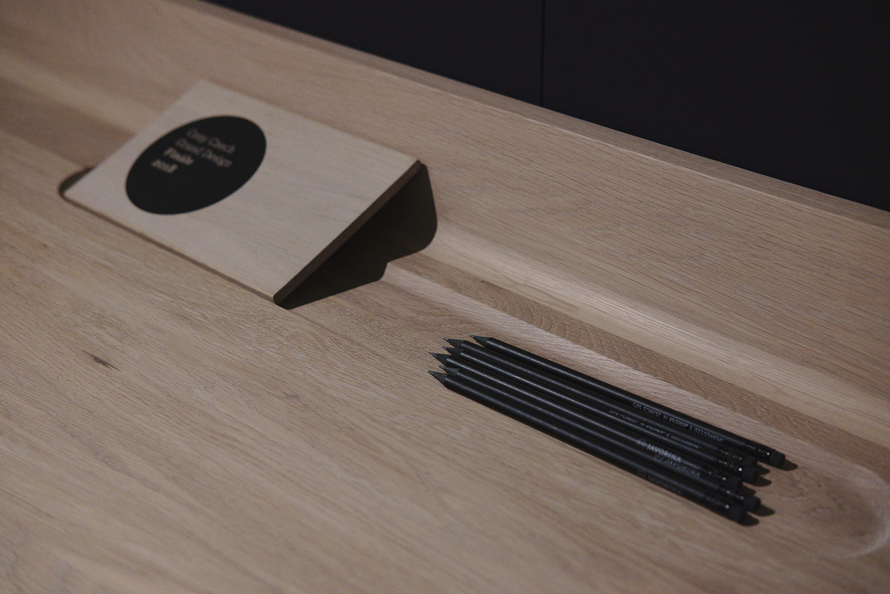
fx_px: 1311
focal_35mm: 53
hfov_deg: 37.5
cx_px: 445
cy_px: 297
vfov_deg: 25.5
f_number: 3.2
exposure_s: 1/1300
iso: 1600
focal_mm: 35
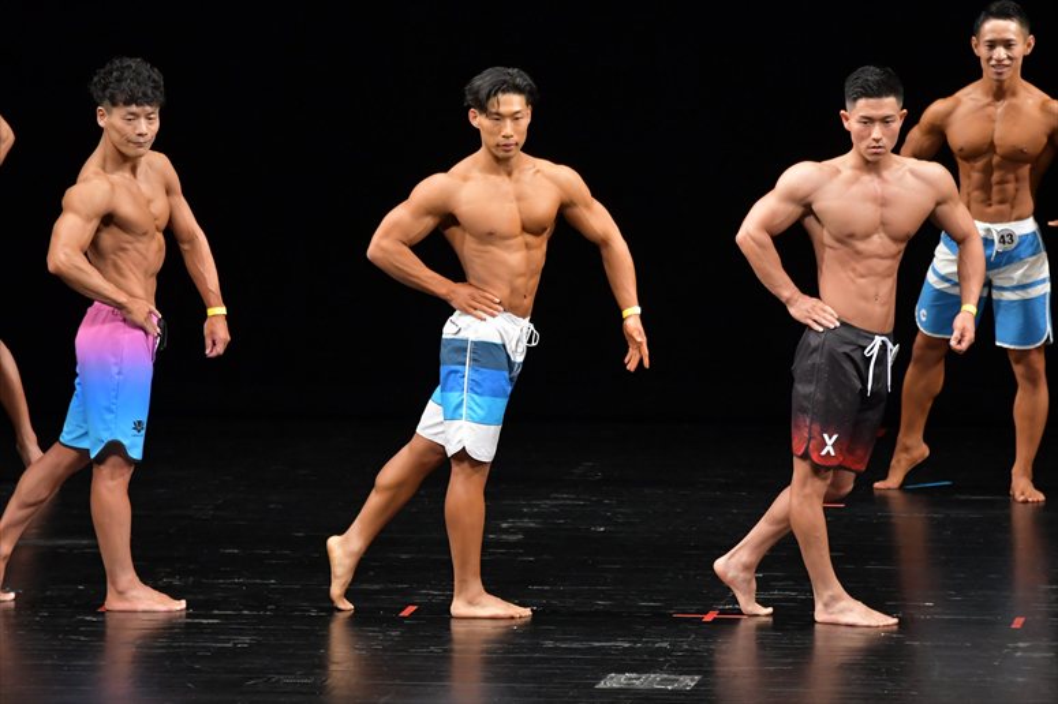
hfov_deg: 7.6
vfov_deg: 5.1
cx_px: 529
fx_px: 7931
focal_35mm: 270
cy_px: 352
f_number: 5.6
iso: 3200
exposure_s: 1/400
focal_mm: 180
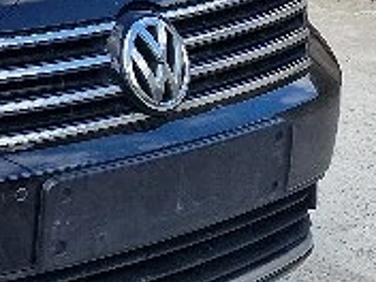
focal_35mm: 131
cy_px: 239
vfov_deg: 11.3
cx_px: -380
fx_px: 1423
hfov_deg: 13.0
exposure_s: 1/435
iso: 50
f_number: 1.8
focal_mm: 6.4
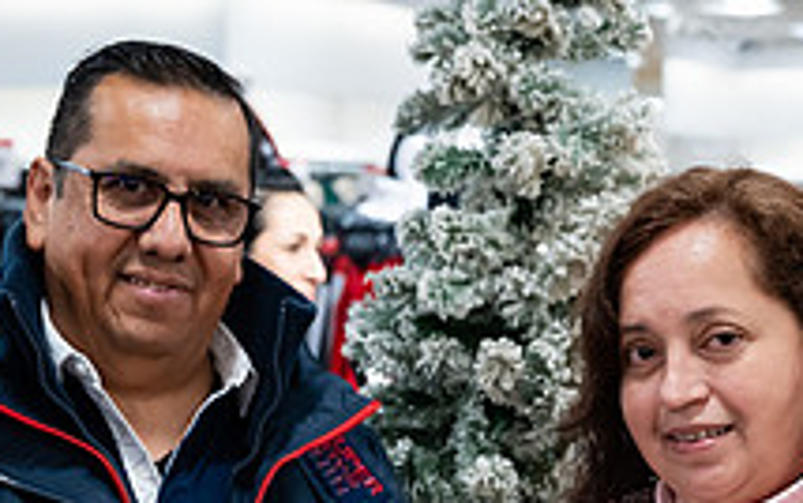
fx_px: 2058
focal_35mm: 94
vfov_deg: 13.5
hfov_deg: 22.1
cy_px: 606
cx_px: 375
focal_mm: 34
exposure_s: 1/125
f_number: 3.2
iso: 1000
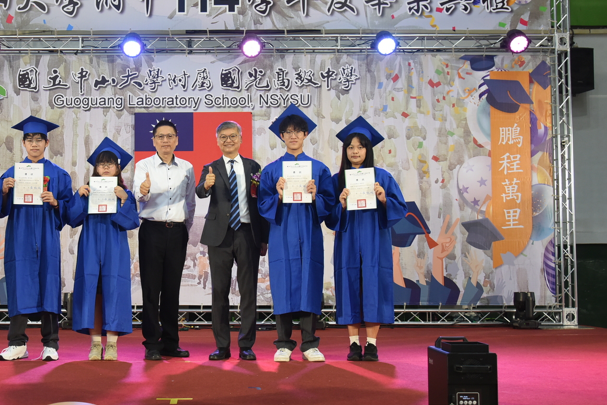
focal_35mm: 45
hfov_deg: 42.8
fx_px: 759
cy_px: 195
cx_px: 190
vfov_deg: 29.9
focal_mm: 32
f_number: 5.6
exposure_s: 1/100
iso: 1600
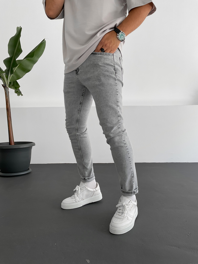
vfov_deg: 61.7
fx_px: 221
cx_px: 99
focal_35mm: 29
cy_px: 132
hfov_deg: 48.2
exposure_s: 1/120
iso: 25
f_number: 1.8
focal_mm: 3
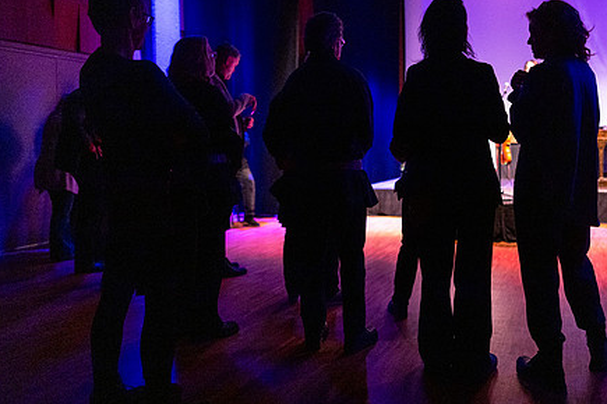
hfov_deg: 57.6
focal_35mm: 32
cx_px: 399
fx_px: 540
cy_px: 151
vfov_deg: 40.8
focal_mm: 24
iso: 16000
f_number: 1.4
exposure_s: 1/200
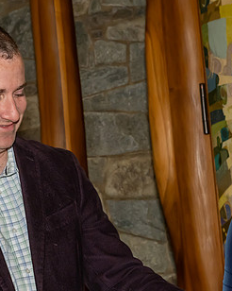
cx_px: 62
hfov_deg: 10.4
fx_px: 1272
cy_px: 183
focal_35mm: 148
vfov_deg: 13.0
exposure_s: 1/250
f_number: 7.1
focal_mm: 48
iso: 640
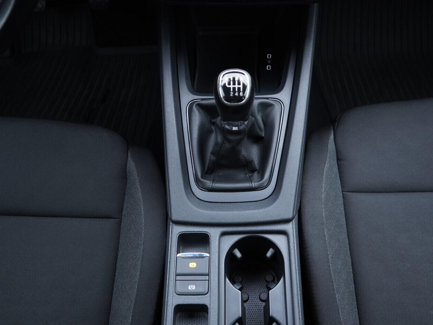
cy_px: 159
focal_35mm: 40
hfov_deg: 46.7
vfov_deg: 36.0
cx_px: 238
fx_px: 500
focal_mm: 24
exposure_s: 1/40
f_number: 2.8
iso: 400
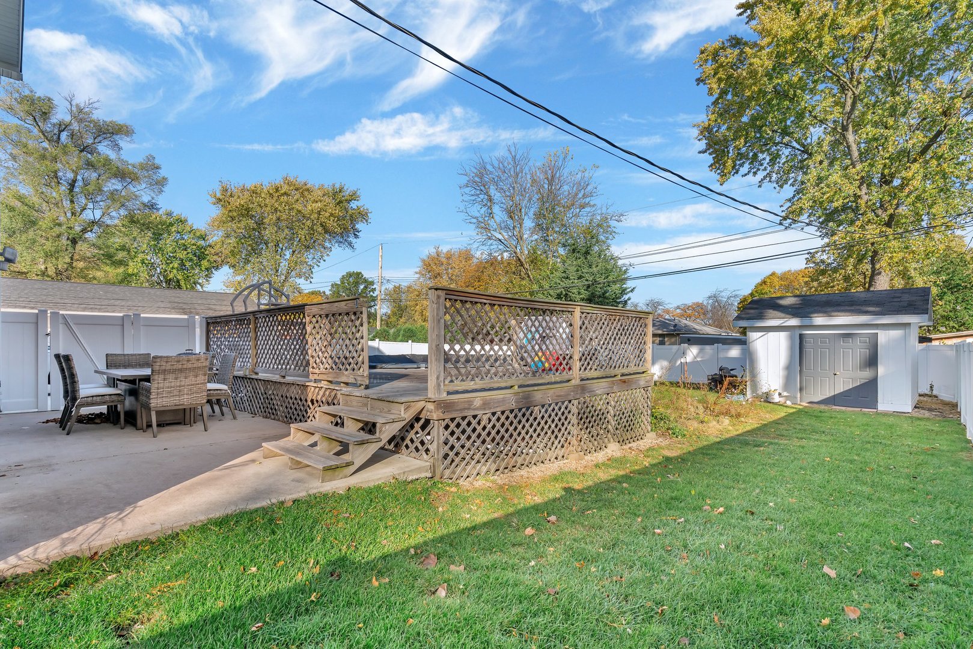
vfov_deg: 73.8
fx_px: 432
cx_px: 486
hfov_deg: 96.7
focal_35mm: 16
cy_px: 324
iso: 640
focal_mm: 16
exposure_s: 1/320
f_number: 9
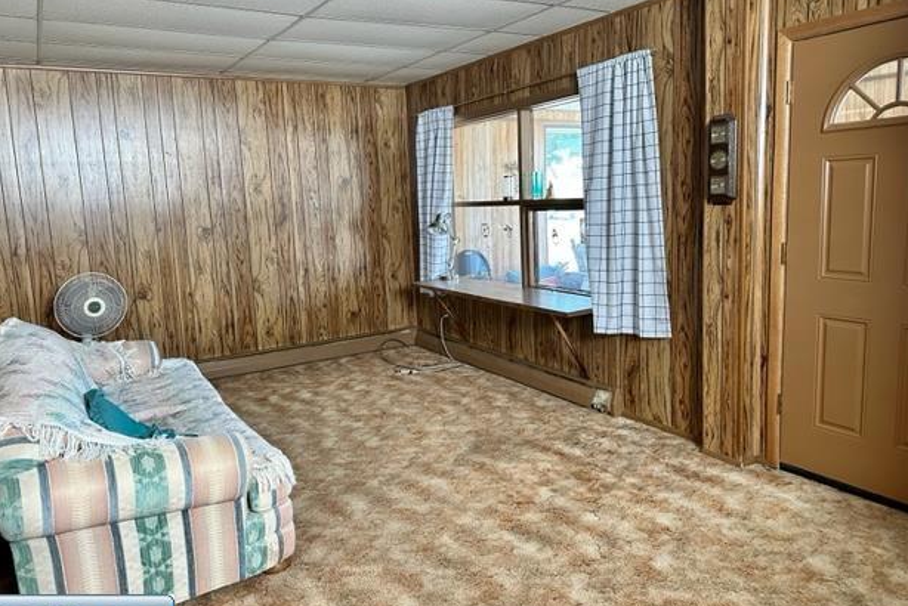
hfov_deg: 69.4
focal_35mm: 26
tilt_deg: -8.9
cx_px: 447
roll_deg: +2.2
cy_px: 294
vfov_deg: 49.6
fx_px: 656
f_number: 1.78
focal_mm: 6.86
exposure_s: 1/79
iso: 250
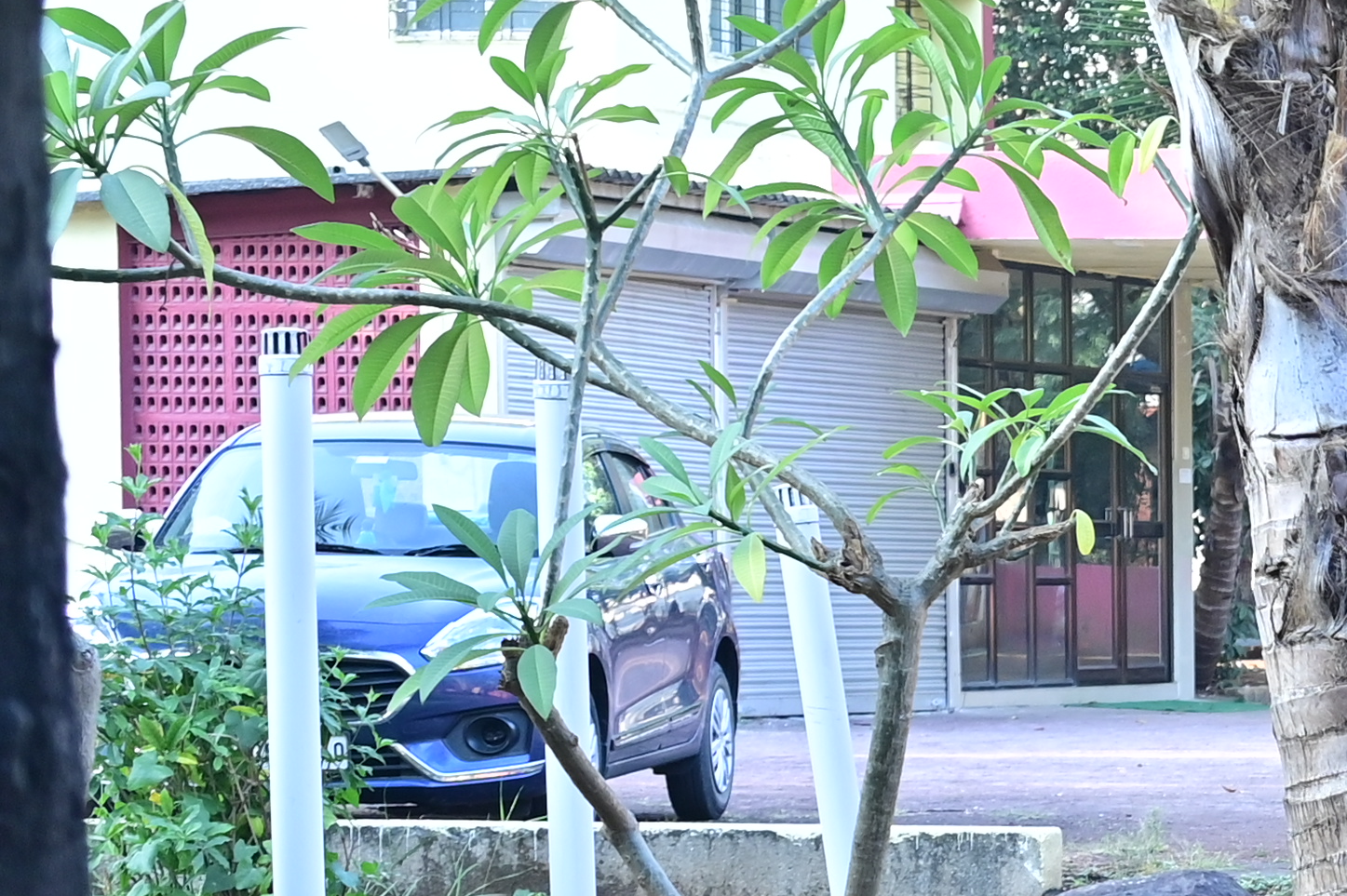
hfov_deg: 11.7
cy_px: 997
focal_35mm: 163
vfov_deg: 8.3
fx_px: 6095
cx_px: 2398
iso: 400
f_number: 4
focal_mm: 39
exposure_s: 1/160
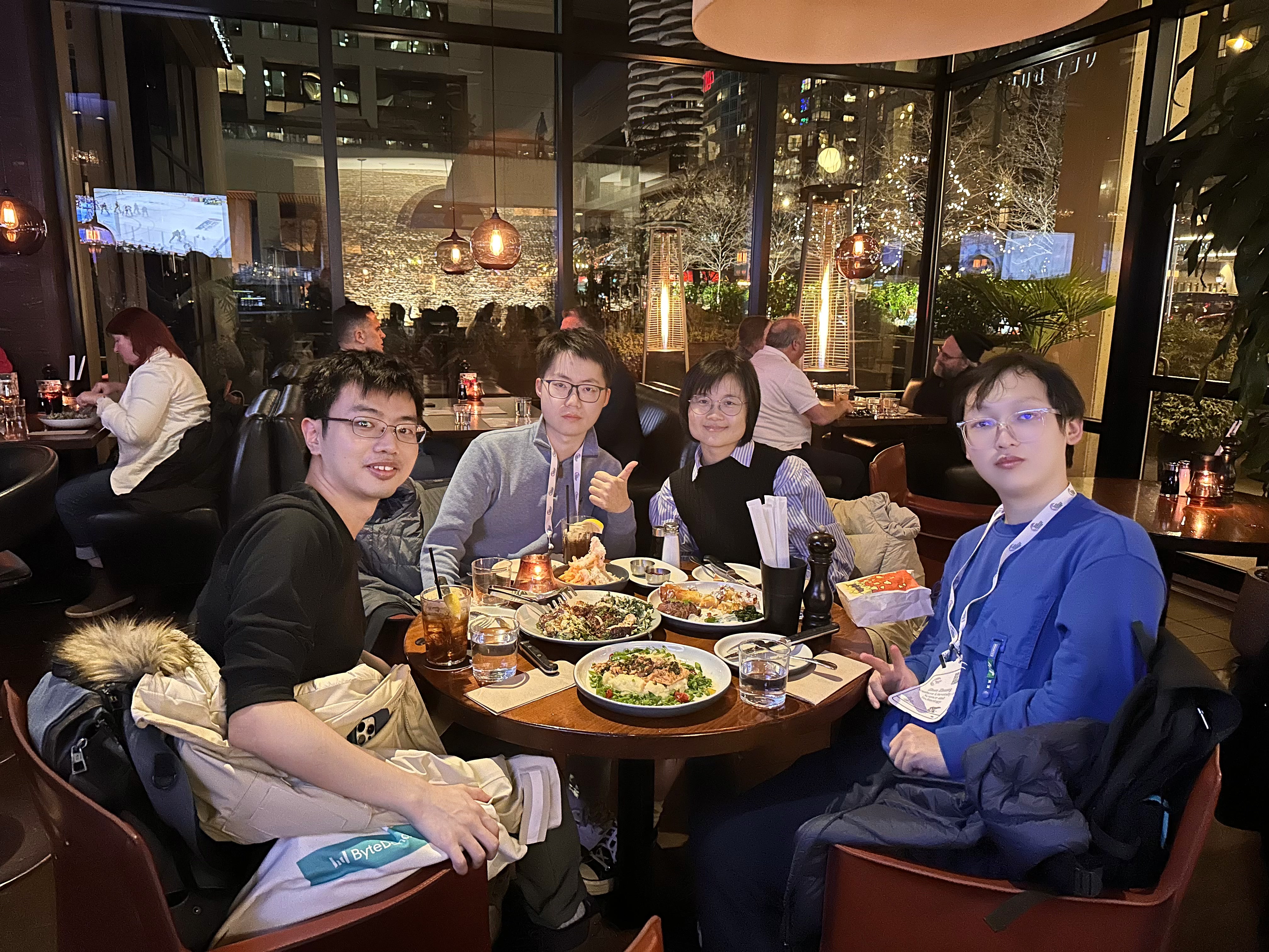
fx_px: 880
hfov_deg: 71.6
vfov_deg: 56.8
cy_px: 476
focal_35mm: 24
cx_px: 634
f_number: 1.78
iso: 1600
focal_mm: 6.86
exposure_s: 1/20
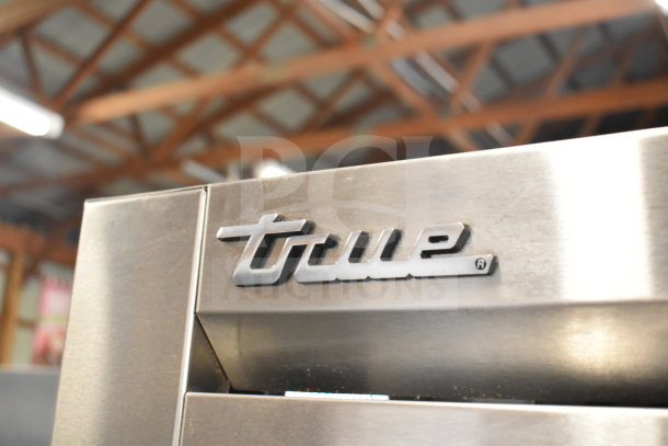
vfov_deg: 30.9
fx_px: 807
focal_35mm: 44
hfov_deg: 45.0
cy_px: 223
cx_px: 334
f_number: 4.2
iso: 2500
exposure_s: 1/50
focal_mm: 29
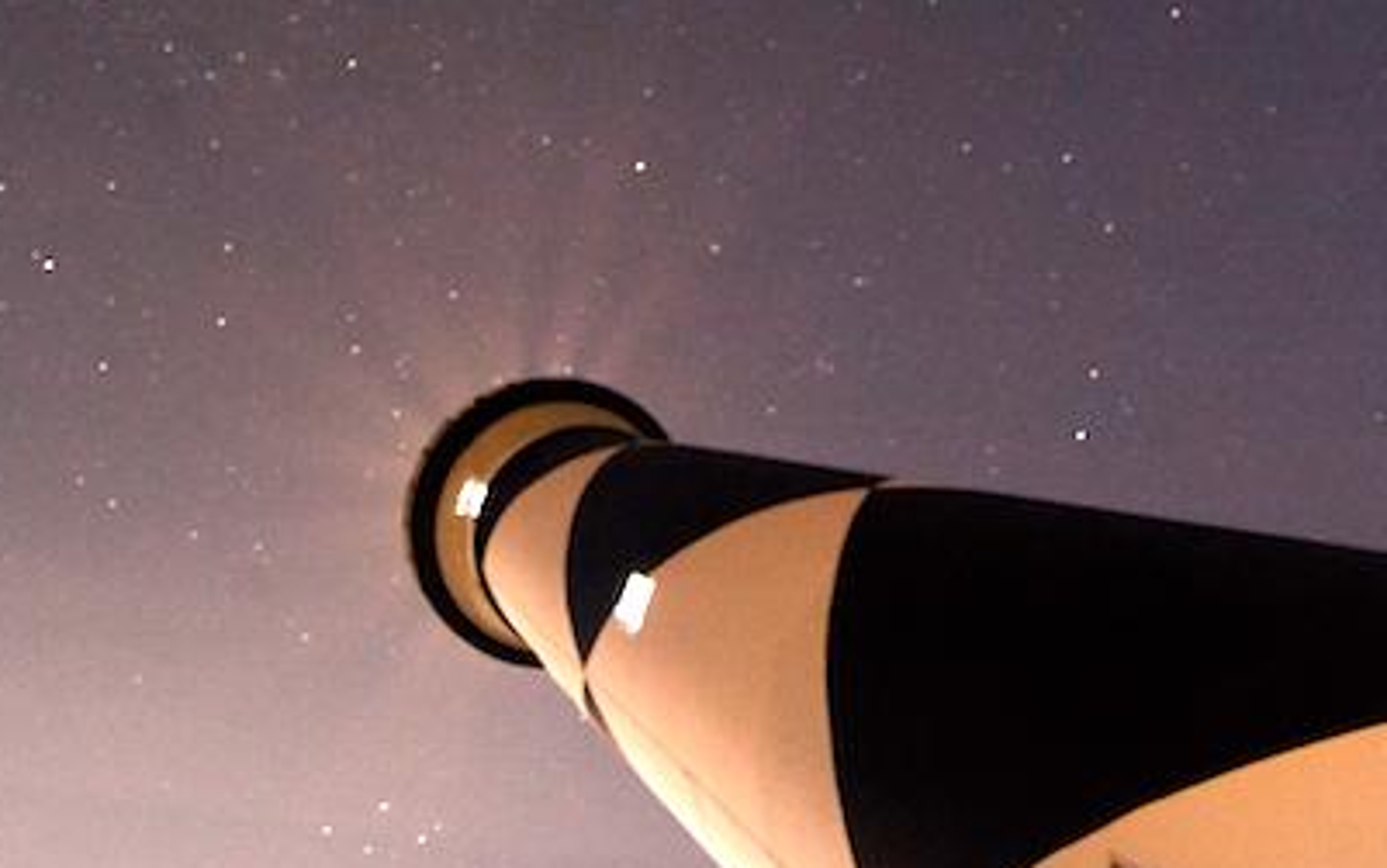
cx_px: 744
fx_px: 1815
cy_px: 192
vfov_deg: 26.5
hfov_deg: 41.8
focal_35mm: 48
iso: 1600
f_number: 5.6
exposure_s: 30
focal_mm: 18
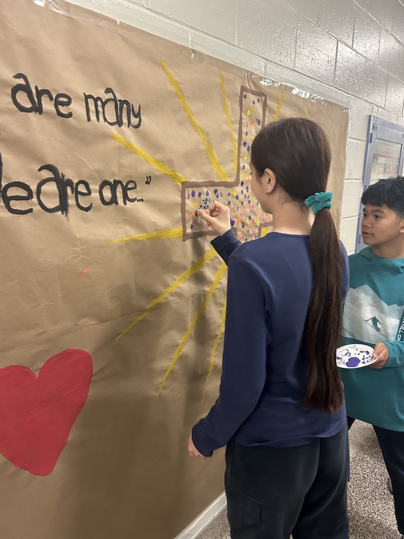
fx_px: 405
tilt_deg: -12.5
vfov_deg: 67.3
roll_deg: -0.9
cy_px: 270
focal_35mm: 26
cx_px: 202
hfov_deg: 53.1
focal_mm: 5.7
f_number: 1.5
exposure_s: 1/60
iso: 320
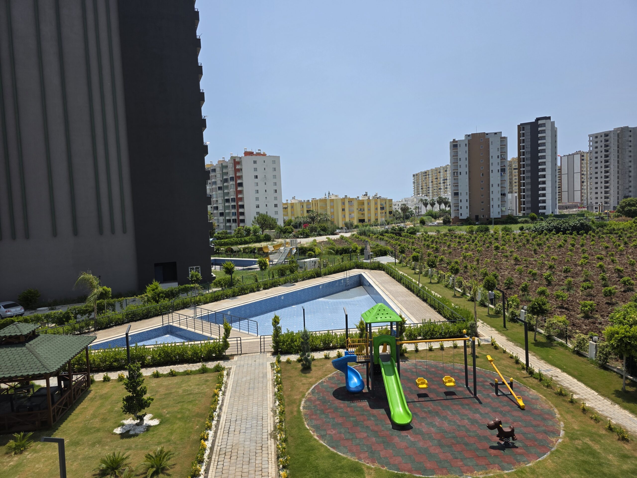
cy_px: 239
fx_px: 423
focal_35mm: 23
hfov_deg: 73.9
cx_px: 318
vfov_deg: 58.9
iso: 80
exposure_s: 1/7626
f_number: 1.7
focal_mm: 6.3
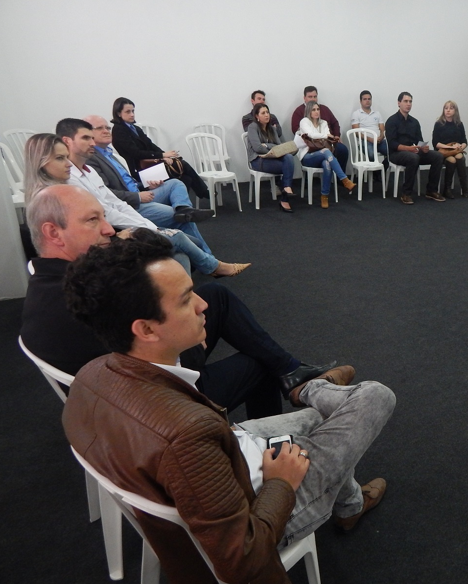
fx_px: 502
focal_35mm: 29
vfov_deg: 60.4
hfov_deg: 46.9
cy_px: 290
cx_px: 385
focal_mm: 4
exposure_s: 1/30
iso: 320
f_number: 3
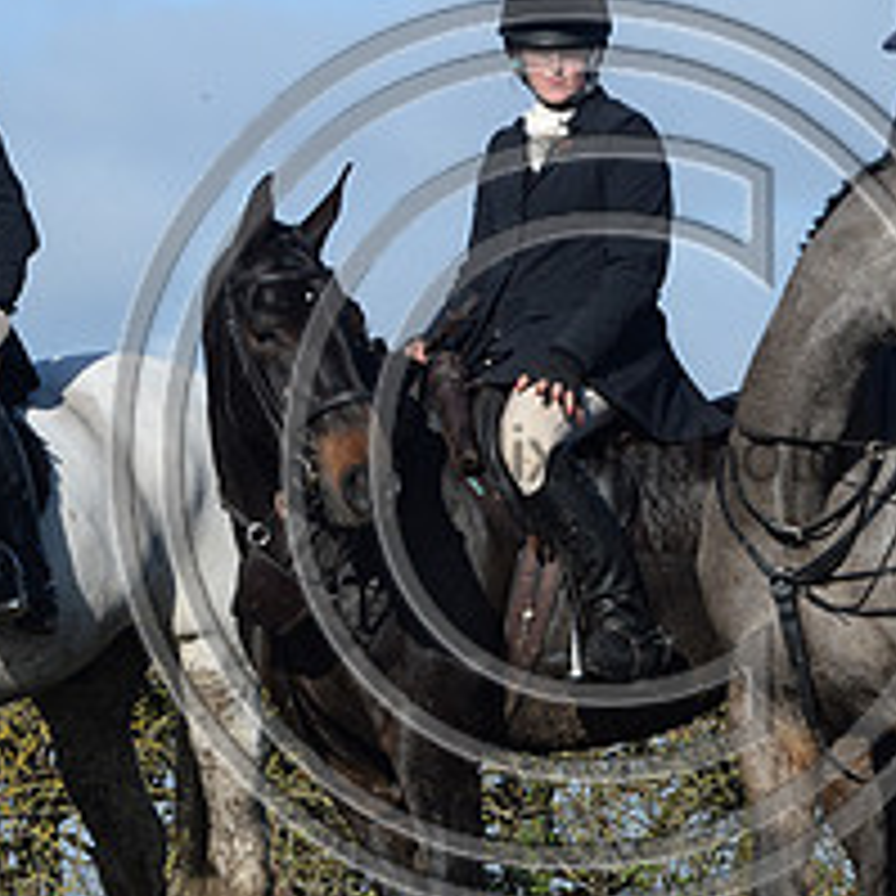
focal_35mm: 383
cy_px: 396
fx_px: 11216
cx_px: 522
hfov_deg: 4.6
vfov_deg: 4.6
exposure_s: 1/1250
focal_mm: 155
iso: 800
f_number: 10
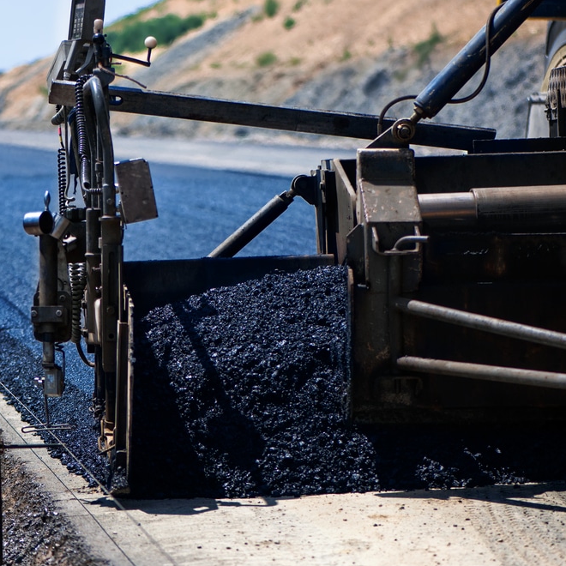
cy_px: 284
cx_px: 153
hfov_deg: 8.6
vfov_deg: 8.6
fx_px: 3749
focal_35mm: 203
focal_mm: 105
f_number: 2.8
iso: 200
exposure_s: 1/3000
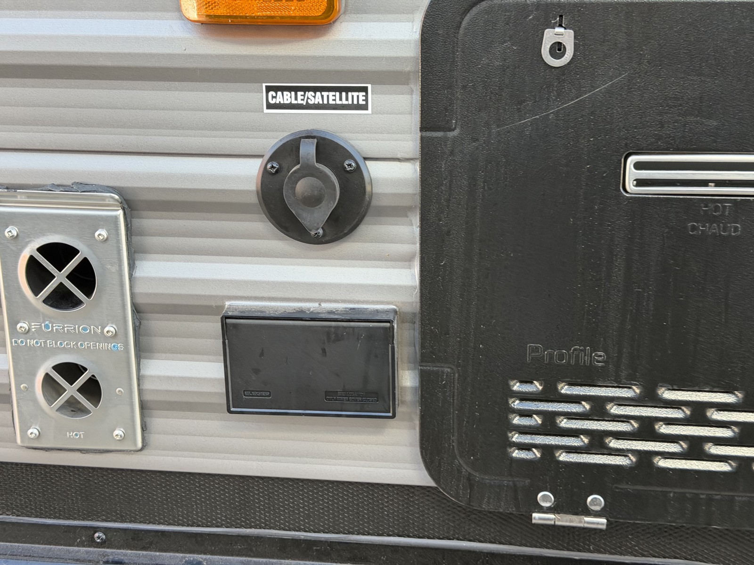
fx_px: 1046
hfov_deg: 39.7
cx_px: 377
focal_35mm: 48
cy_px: 282
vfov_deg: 30.3
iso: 80
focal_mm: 6.76
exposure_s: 1/123
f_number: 1.78
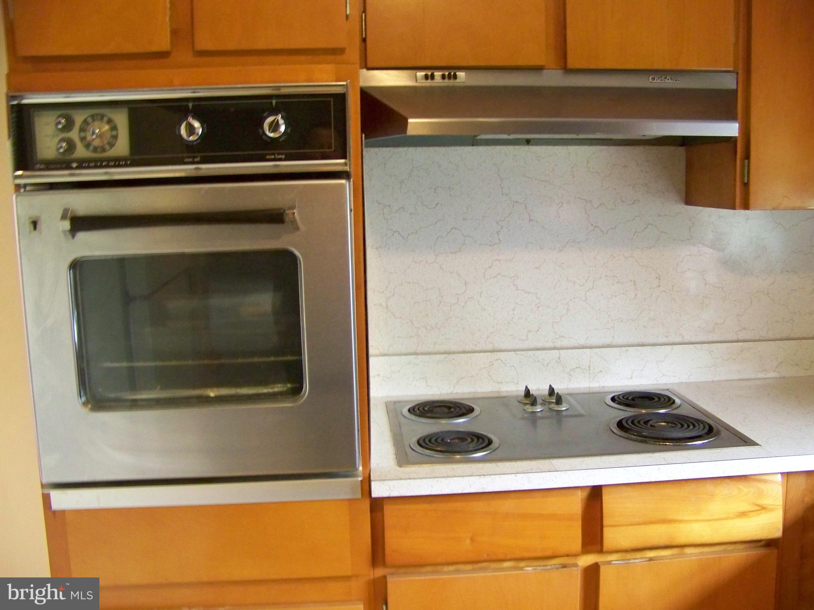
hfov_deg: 51.4
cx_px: 407
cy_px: 305
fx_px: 847
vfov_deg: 39.7
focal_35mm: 36
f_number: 2.8
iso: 400
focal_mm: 5.85
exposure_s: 1/15
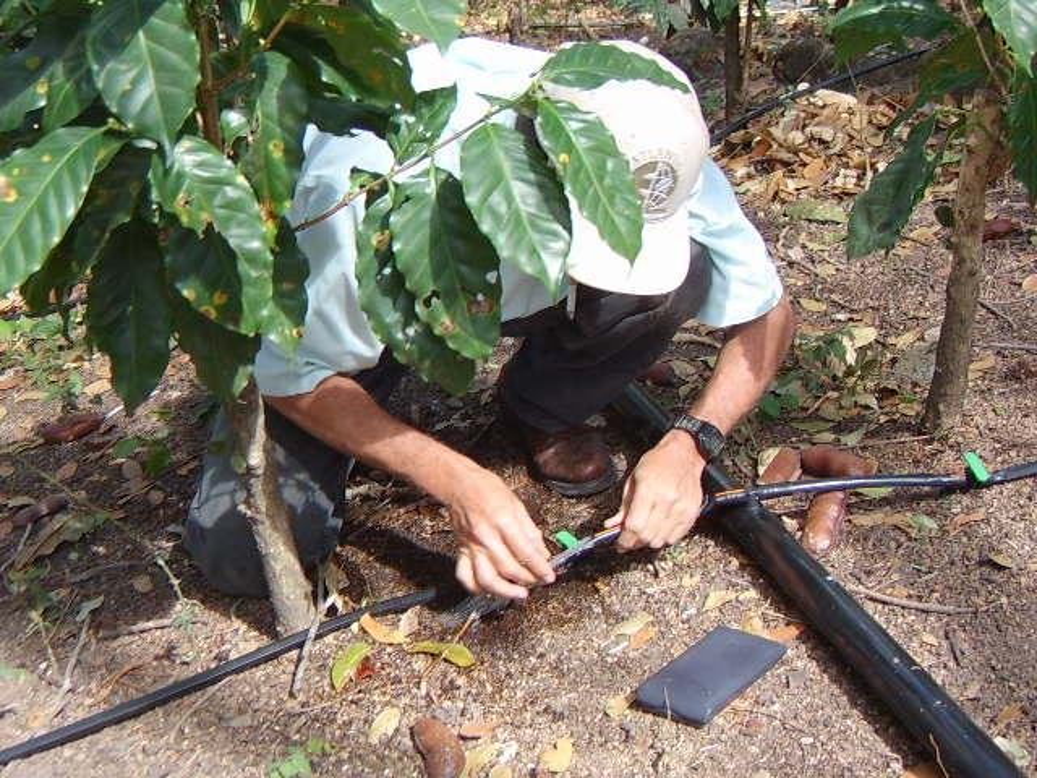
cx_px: 518
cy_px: 389
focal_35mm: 46
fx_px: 1378
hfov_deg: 41.2
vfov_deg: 31.5
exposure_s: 1/84
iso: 50
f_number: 3.5
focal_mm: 11.93
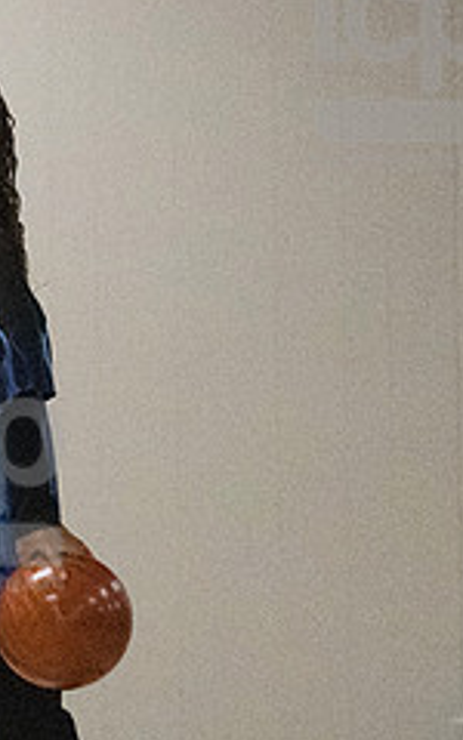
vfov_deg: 4.4
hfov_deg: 2.7
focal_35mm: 481
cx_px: -31
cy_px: 484
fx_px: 9711
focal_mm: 130
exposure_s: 1/1250
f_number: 4
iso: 10000
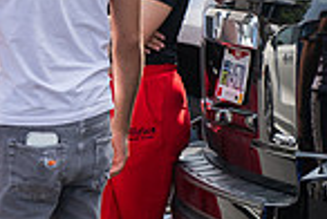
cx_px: -105
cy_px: 35
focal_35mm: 238
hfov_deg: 8.5
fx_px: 2166
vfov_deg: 5.8
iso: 100
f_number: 3.5
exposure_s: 1/400
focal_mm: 60
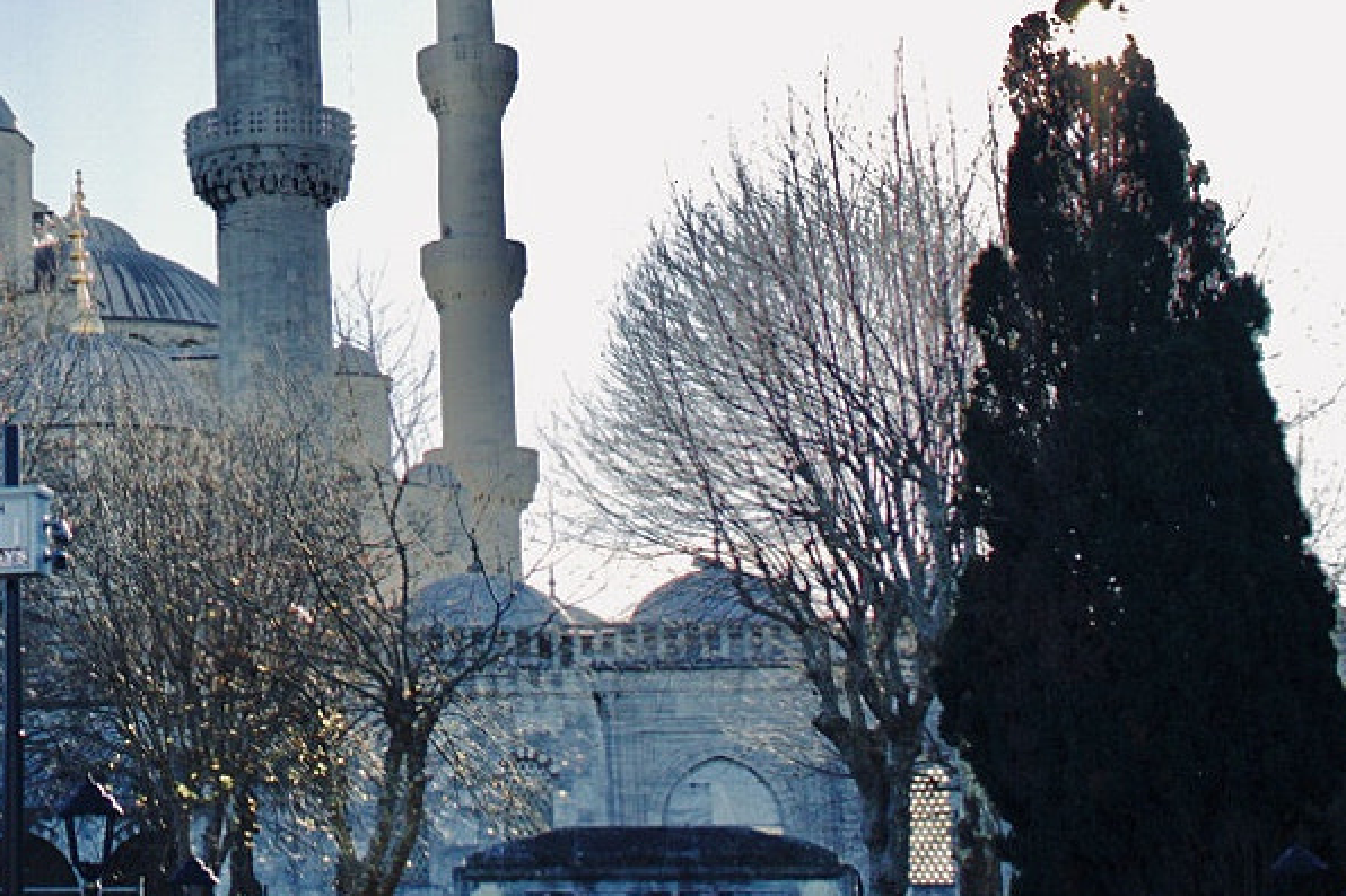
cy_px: -46
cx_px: -422
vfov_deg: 14.3
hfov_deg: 19.9
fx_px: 3513
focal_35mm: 94
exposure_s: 1/4000
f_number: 2
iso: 100
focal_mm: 35
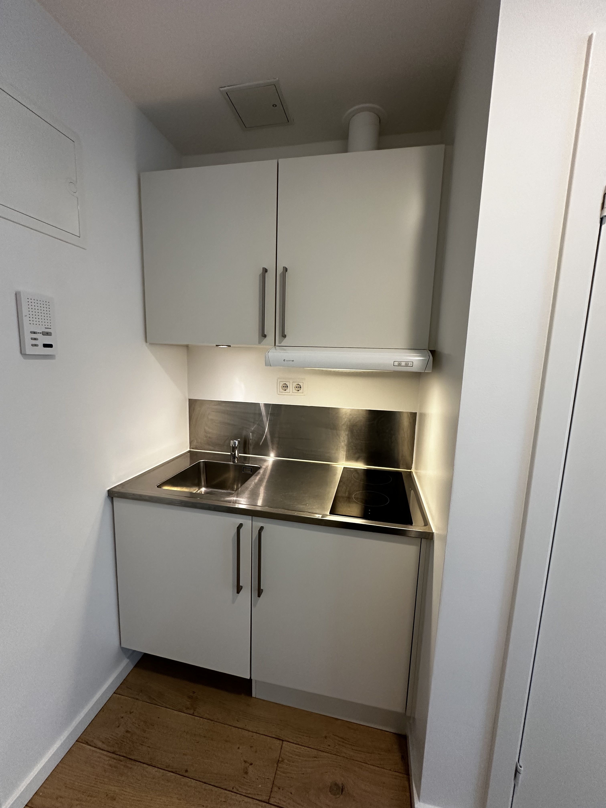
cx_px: 303
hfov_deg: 85.7
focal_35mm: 14
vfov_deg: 102.1
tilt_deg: -8.0
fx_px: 327
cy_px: 404
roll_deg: -2.5
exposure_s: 1/100
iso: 200
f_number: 2.2
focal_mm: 2.22
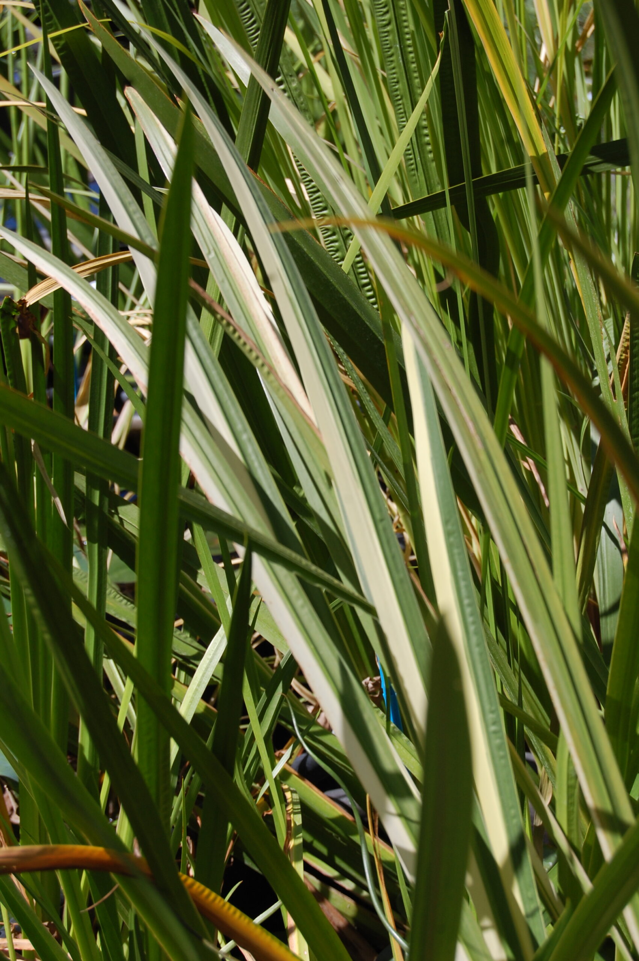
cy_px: 480
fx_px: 2201
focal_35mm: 82
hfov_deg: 16.5
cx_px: 320
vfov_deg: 24.6
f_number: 10
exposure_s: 1/400
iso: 200
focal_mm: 55
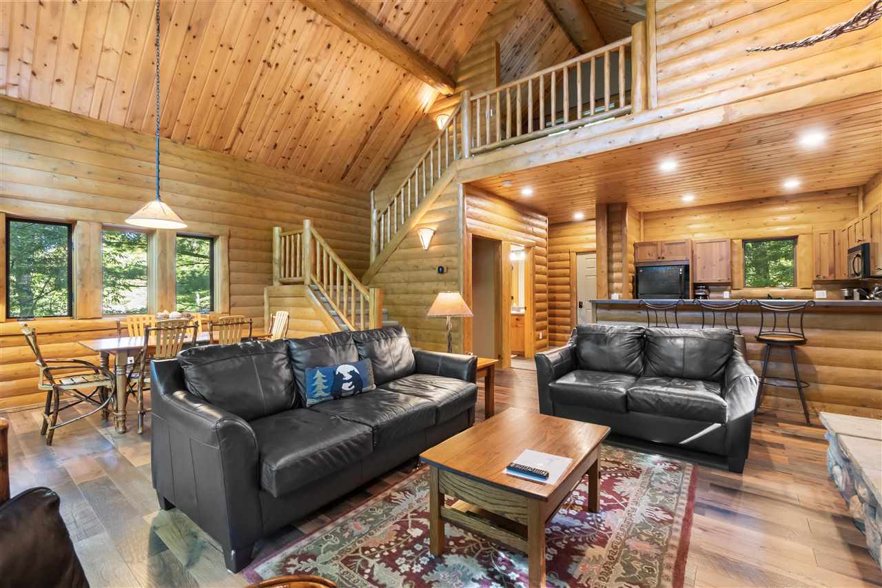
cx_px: 441
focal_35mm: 15
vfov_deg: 77.3
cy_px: 294
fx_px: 367
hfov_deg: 100.4
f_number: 7.1
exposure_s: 2.5
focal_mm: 10
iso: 200
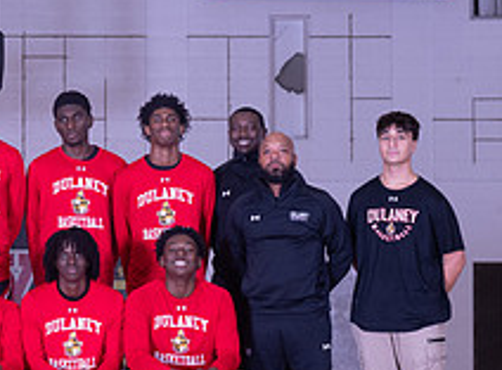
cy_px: 198
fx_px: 3299
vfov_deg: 6.4
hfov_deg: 8.6
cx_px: -121
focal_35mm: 229
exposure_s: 1/125
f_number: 6.3
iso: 800
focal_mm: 70
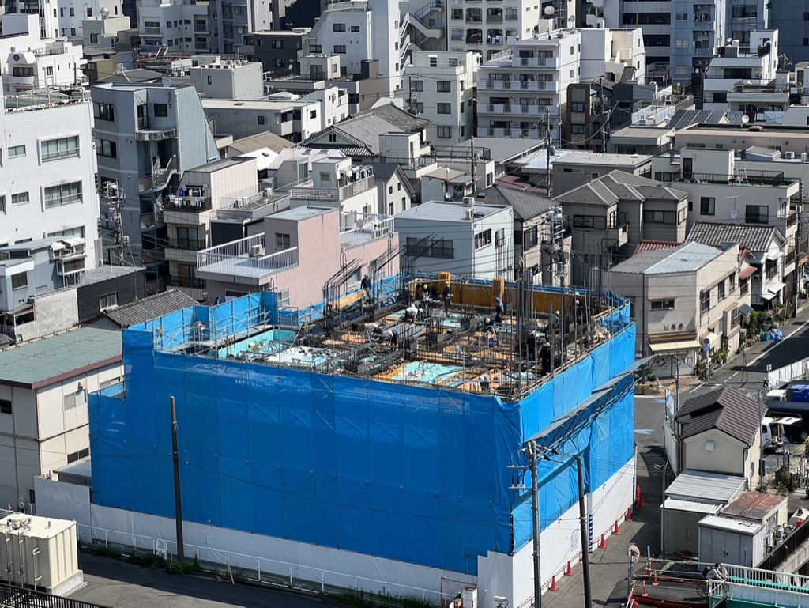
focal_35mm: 77
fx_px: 1800
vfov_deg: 19.2
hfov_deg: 25.3
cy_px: 304
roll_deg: +1.0
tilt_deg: -12.4
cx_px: 404
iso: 32
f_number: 2.8
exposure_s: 1/619
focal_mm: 9
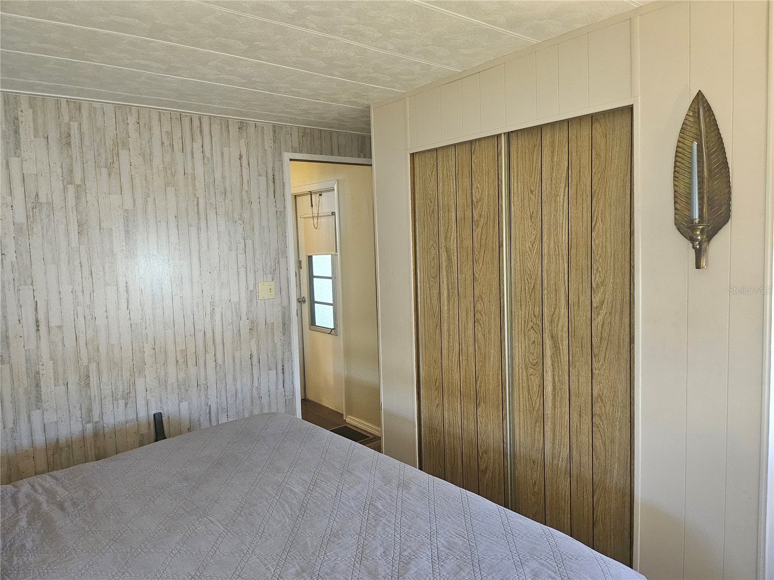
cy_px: 290
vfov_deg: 56.8
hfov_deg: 71.6
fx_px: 537
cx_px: 387
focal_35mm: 24
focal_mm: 5
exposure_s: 1/120
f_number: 1.8
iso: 640
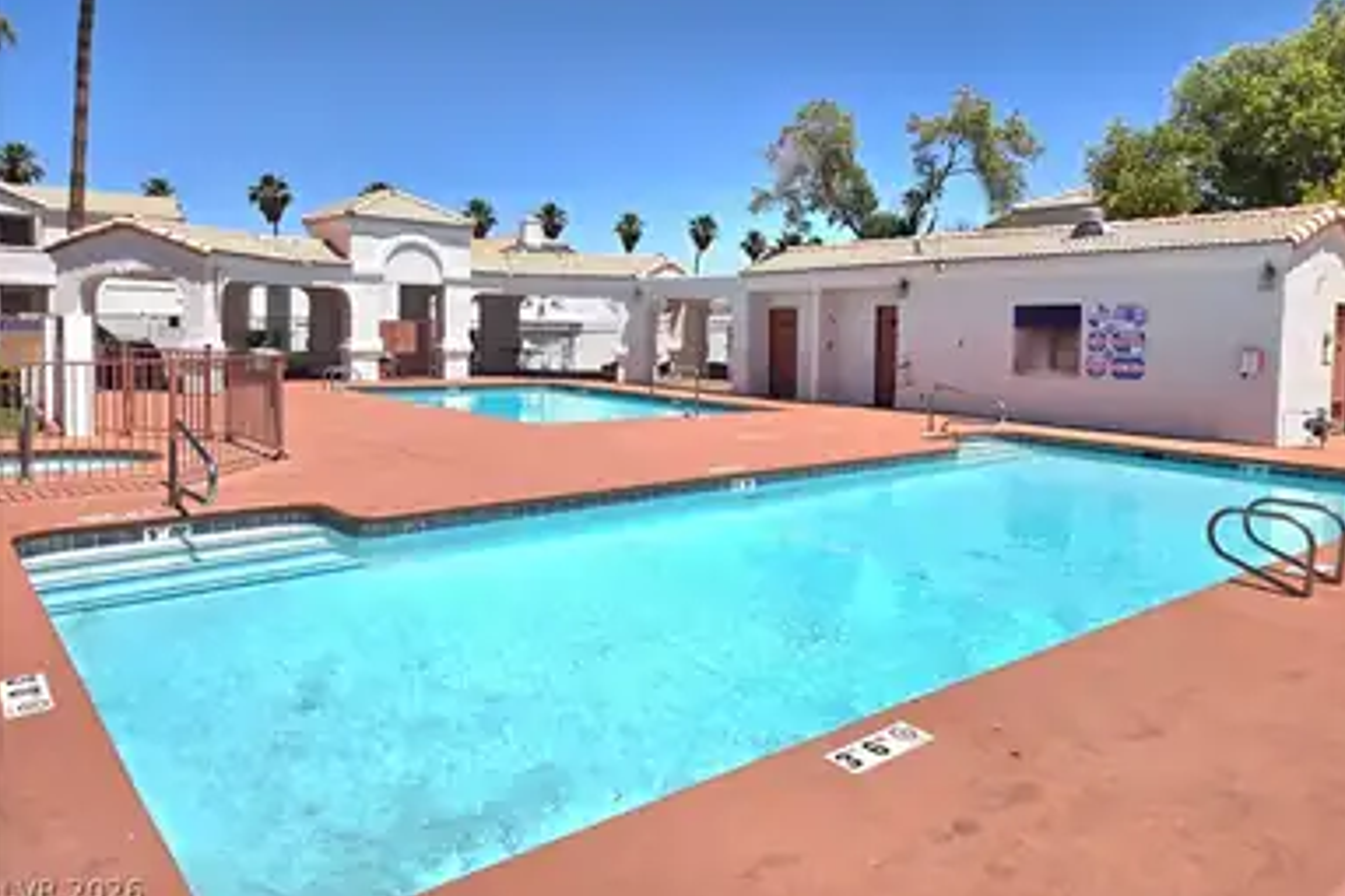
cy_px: 387
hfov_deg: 71.5
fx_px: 934
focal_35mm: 25
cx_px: 695
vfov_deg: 51.1
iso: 25
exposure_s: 1/5000
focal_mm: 5.4
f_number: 1.8
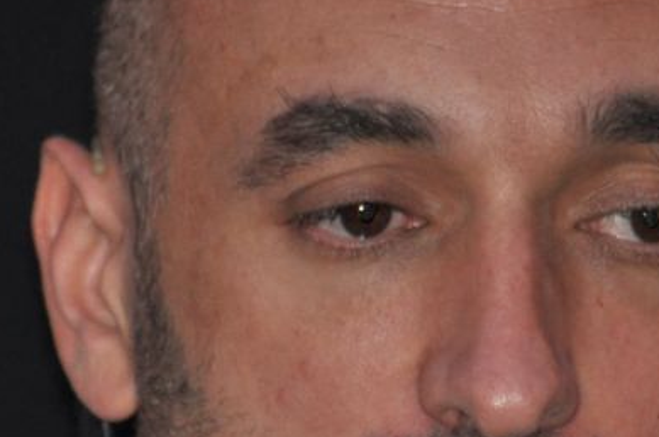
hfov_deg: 1.4
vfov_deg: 0.9
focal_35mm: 1480
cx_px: 413
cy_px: 325
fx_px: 27047
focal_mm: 300
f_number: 5.6
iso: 800
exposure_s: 1/60
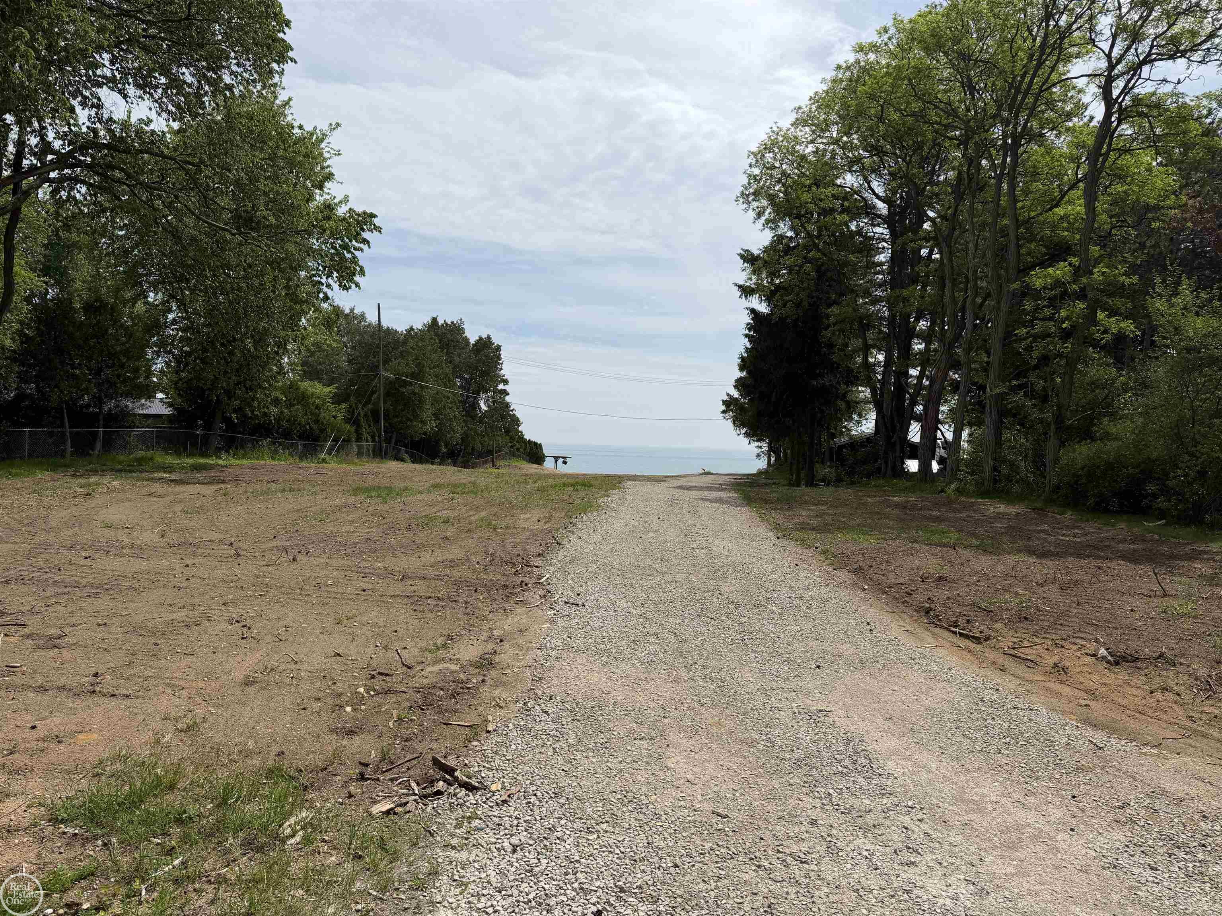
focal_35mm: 24
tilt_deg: -1.3
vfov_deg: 56.8
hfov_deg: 71.6
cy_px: 458
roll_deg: -1.7
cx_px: 611
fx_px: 847
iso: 80
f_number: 1.78
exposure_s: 1/10309
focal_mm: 6.76
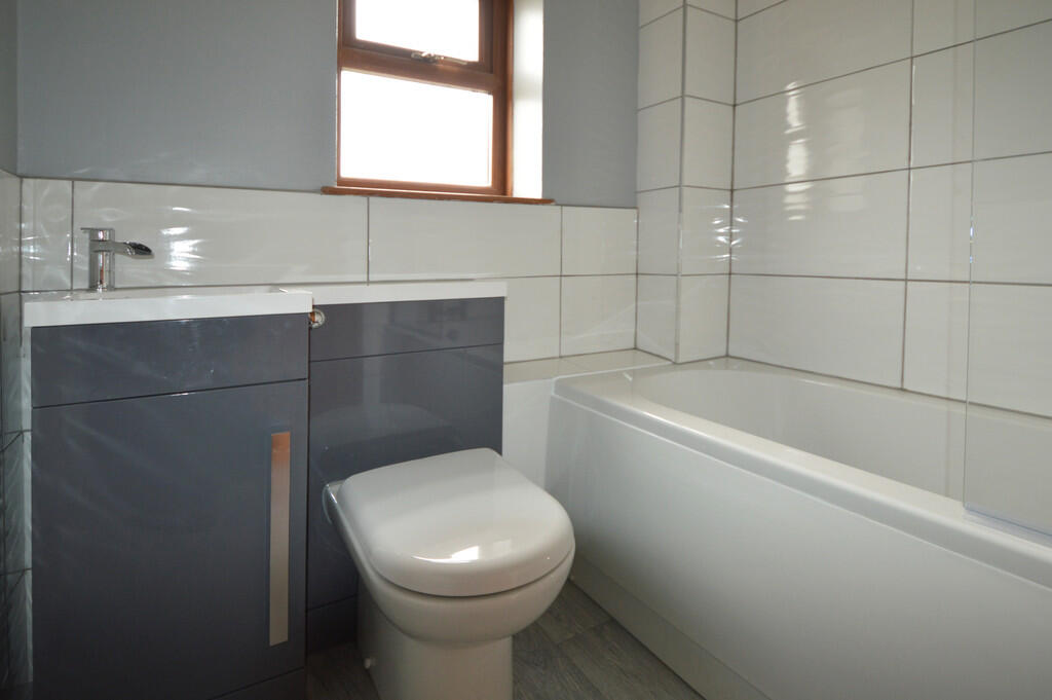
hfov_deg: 90.0
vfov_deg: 67.3
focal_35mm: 18
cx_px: 526
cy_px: 350
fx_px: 526
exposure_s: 1/60
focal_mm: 12
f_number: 4
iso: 400
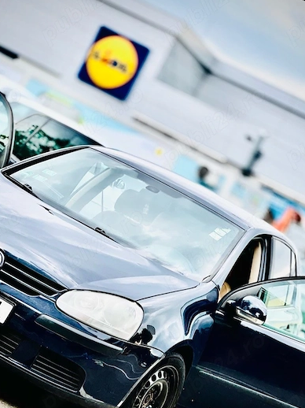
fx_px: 1399
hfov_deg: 12.4
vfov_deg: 16.5
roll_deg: -26.9
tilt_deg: -2.4
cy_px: 268
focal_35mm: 119
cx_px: 123
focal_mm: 9
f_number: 2.8
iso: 25
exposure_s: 1/121
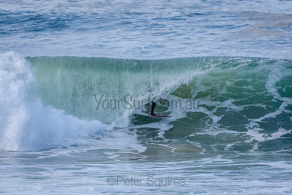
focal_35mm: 750
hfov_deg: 2.7
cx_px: 146
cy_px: 98
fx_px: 6084
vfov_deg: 1.8
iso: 450
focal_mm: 500
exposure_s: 1/2000
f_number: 5.6
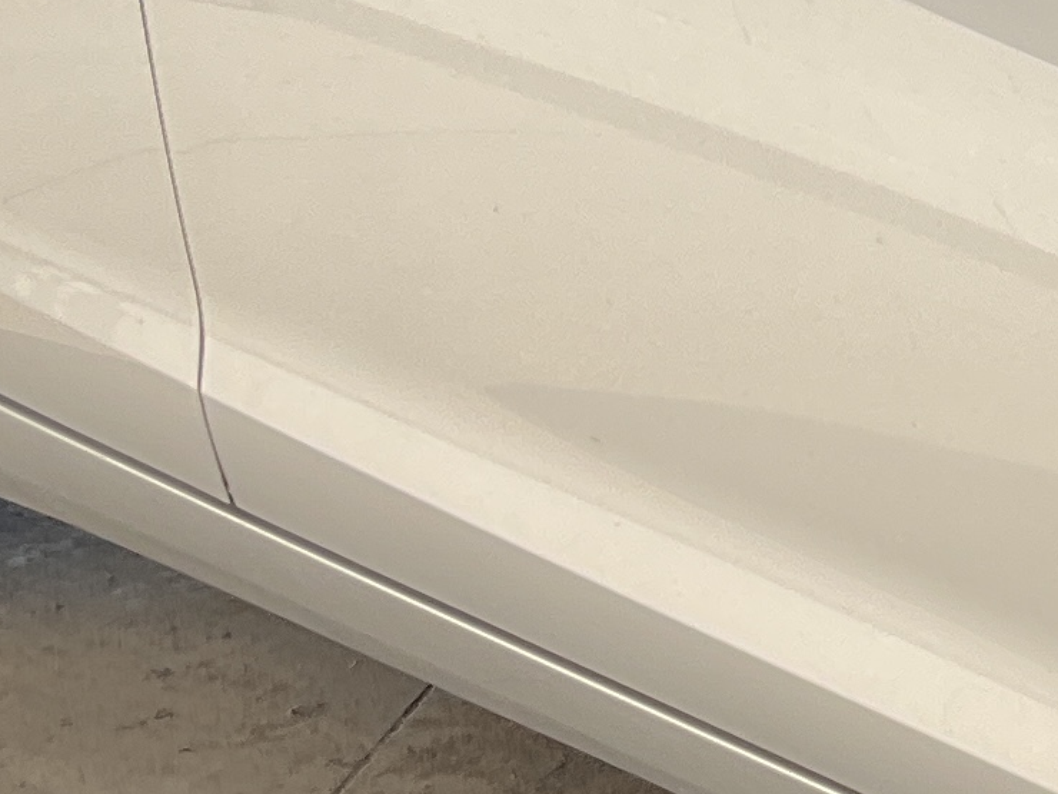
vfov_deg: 9.4
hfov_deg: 11.5
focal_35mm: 158
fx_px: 4829
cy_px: 222
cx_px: 1957
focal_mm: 3
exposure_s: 1/250
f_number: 1.8
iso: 25
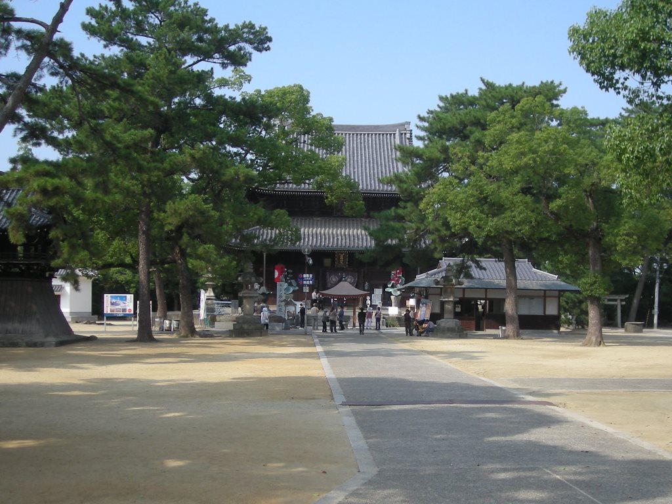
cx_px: 336
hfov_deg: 52.6
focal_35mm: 35
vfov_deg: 40.7
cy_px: 252
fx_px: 679
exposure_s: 1/151
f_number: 5.7
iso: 50
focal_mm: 5.7
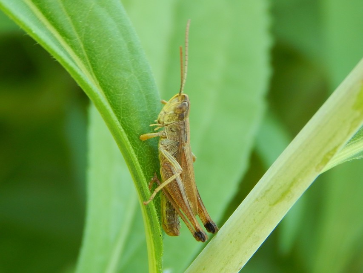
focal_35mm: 182
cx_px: 182
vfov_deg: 8.2
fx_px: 1909
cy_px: 136
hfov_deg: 10.9
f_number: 5.3
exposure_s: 1/30
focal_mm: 32.8
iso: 125
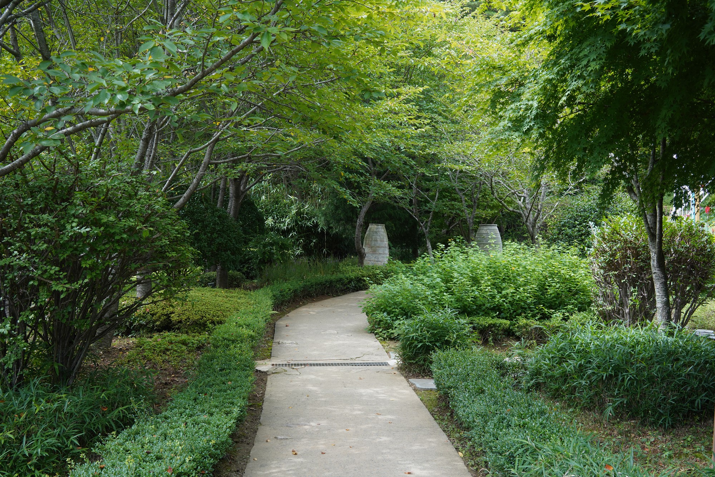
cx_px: 358
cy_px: 238
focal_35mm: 35
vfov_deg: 37.9
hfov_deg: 54.4
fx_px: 695
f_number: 8
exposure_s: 1/100
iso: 400
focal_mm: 35
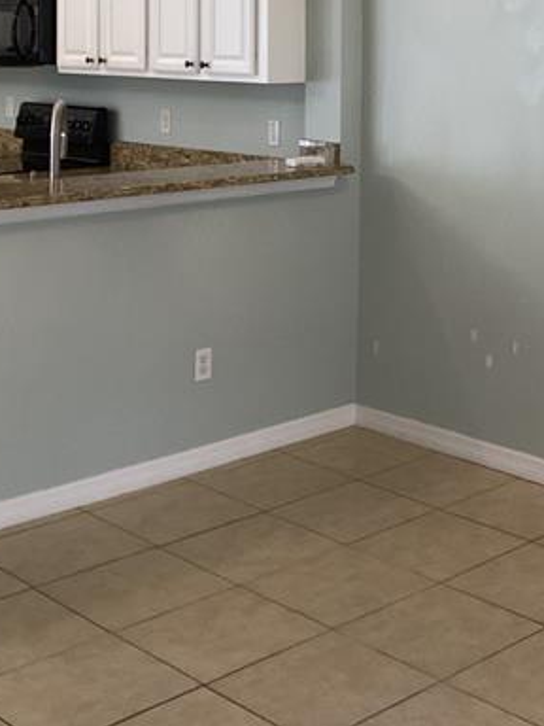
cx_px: 516
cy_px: 45
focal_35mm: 62
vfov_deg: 29.6
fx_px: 1299
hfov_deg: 22.9
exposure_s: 1/60
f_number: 2.4
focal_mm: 3.3
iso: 100
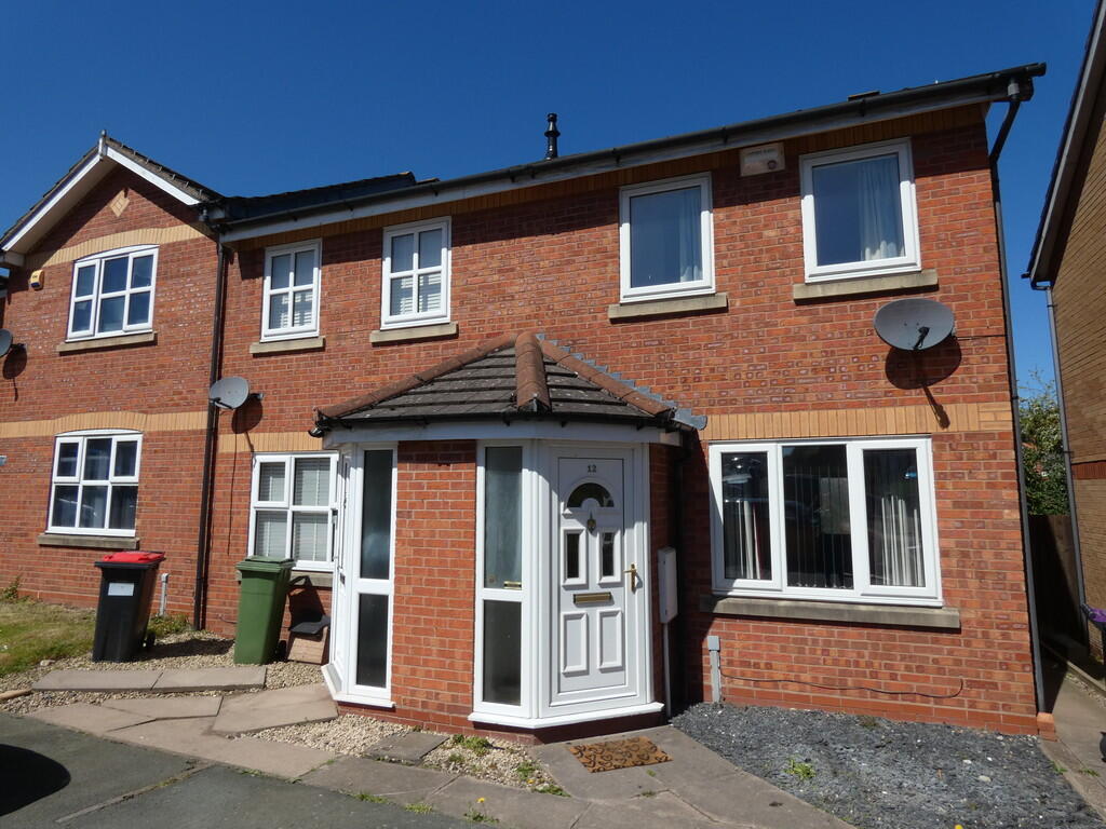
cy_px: 414
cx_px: 553
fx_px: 639
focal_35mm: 20
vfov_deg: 66.0
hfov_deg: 81.7
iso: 80
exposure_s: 1/1000
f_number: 4.5
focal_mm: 3.6
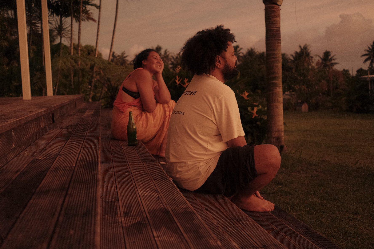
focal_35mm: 41
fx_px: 426
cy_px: 124
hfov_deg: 47.4
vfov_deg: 32.6
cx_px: 187
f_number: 2.8
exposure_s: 1/200
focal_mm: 27
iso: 1600
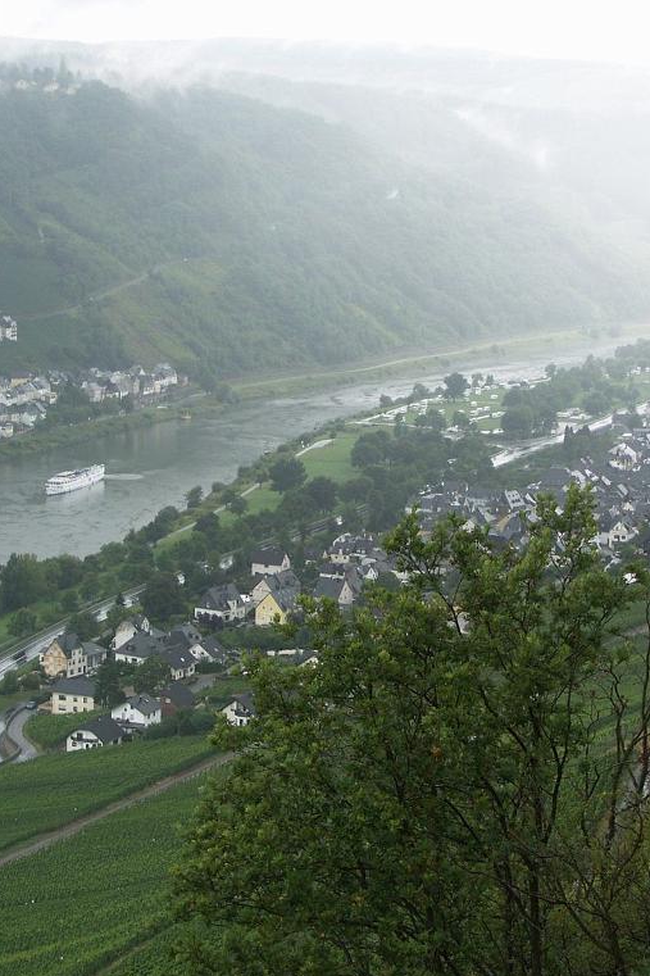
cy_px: 490
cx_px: 406
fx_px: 2466
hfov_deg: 15.0
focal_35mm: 91
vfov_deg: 22.4
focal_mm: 16.66
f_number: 3.2
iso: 64
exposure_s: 1/100
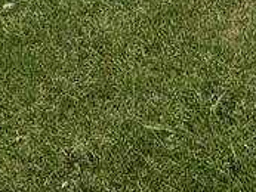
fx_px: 614
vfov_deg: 12.2
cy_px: -325
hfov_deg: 14.7
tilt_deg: -7.1
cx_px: 617
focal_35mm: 83
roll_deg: -2.8
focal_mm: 2.22
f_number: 2.2
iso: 20
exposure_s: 1/799
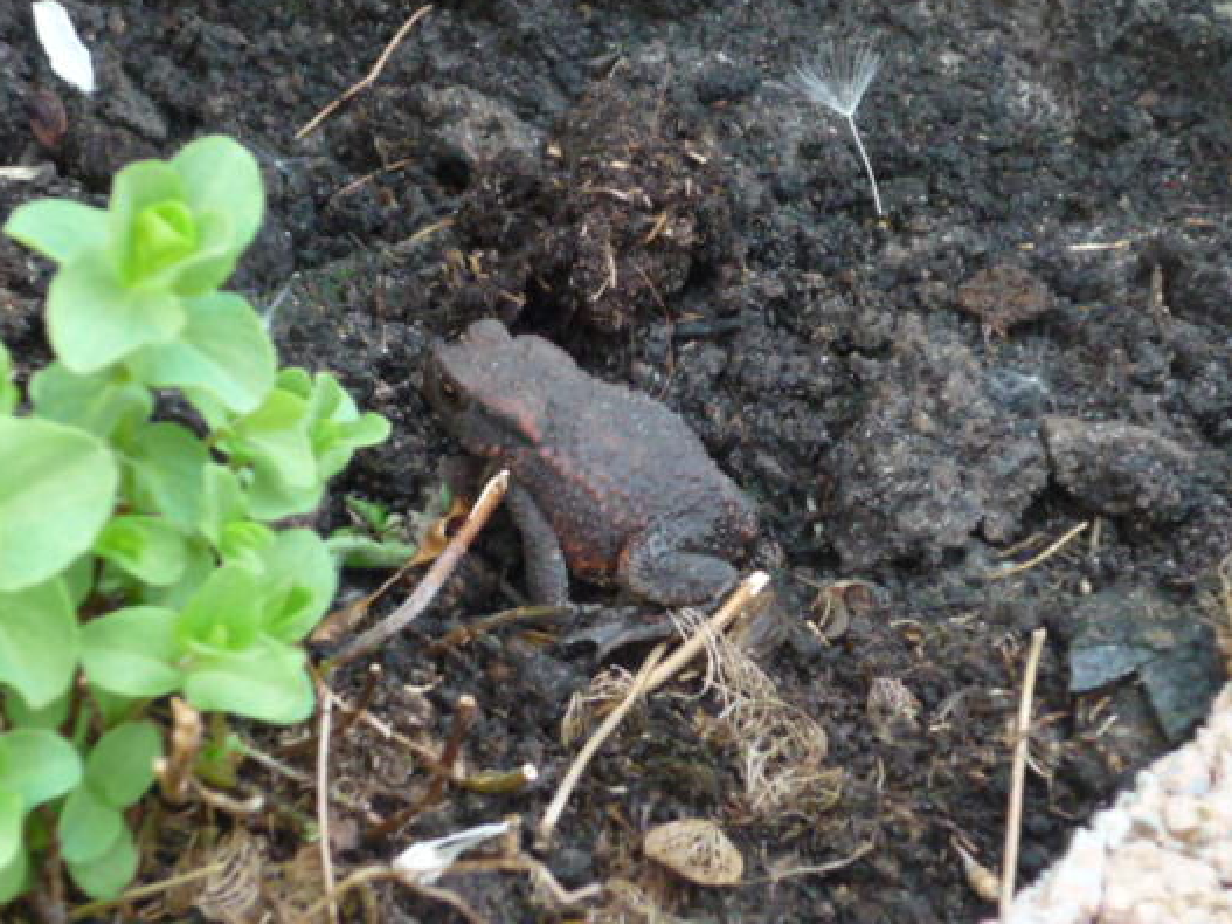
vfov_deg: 9.3
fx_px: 5658
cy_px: 437
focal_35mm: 159
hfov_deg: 12.4
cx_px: 629
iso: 320
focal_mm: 13.6
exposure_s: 1/80
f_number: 4.4
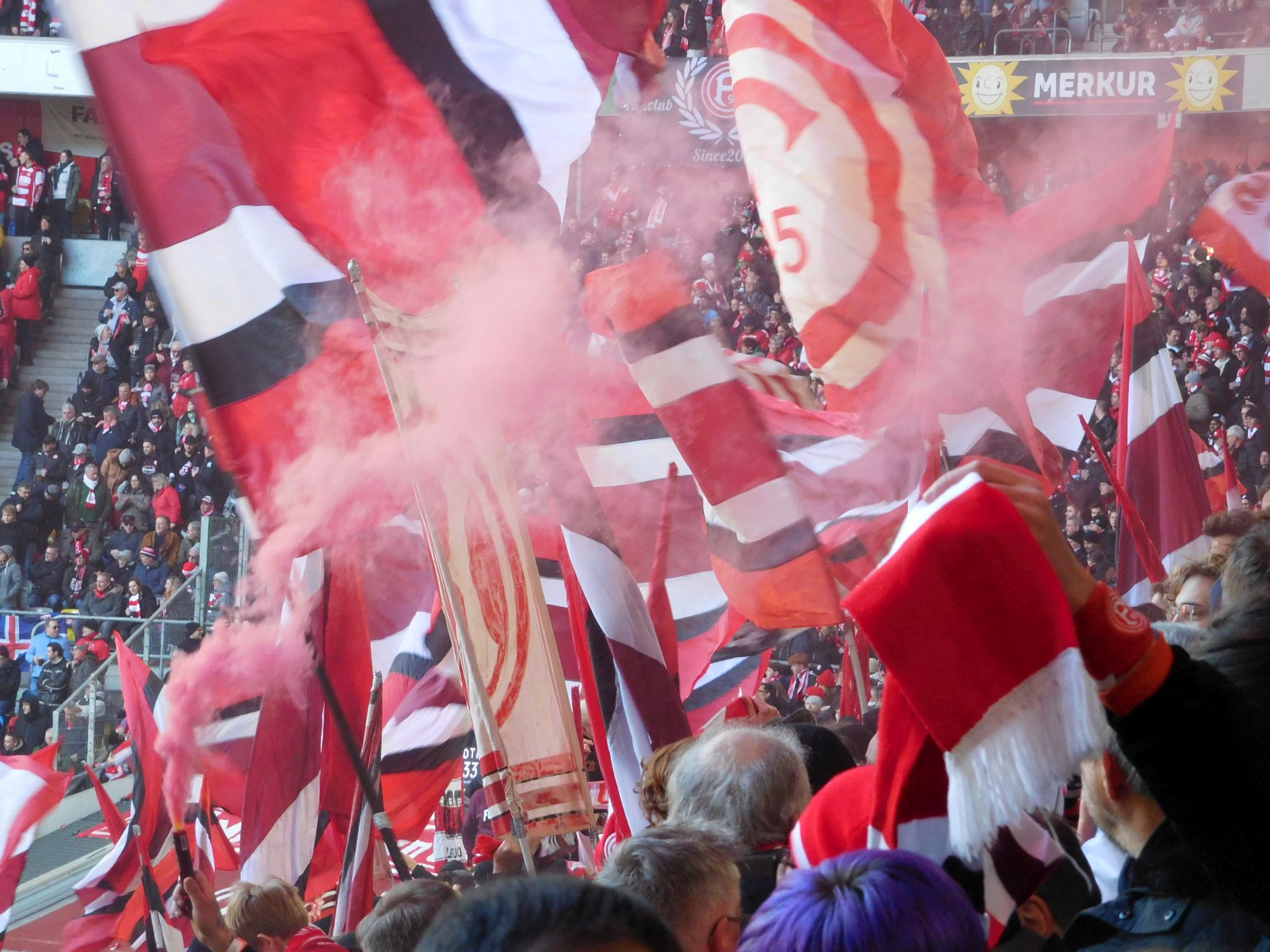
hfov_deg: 12.3
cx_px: 635
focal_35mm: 160
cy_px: 476
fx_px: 5870
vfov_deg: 9.3
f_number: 5.2
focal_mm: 28.5
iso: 450
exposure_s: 1/60
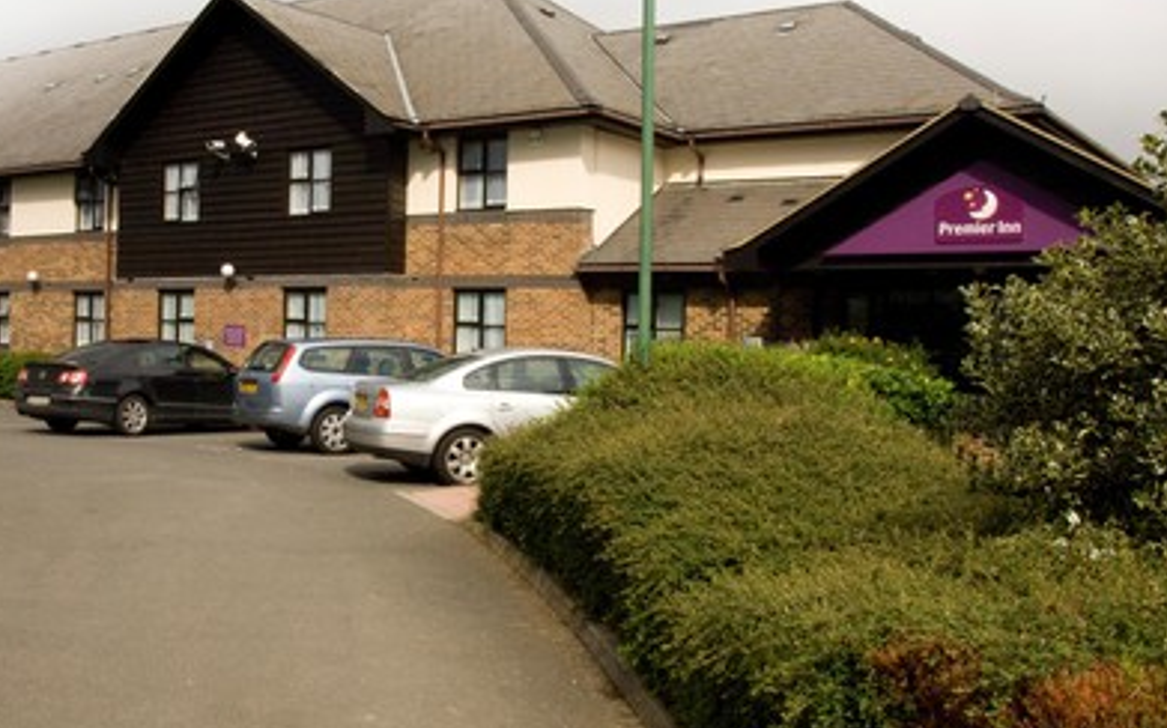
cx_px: 409
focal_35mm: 40
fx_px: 1272
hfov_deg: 48.6
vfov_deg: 32.0
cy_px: 349
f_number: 16
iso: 200
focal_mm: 20
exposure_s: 1/160
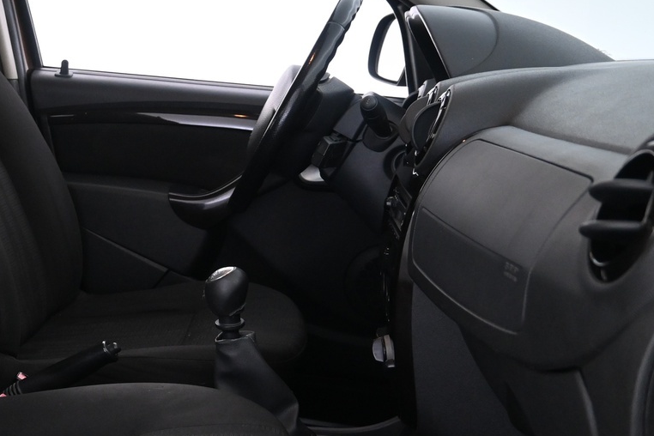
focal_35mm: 51
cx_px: -6
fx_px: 926
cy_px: 232
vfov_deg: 26.5
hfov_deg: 35.1
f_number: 3.5
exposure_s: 1/25
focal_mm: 16
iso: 1400
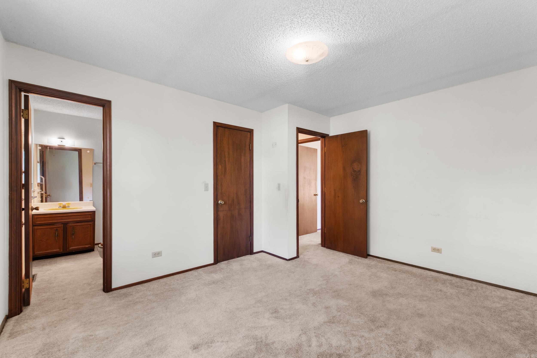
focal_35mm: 15
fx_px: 224
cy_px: 179
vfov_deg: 77.3
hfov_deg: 100.4
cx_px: 268
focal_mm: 10
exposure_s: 1/1.25
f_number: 7.1
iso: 320
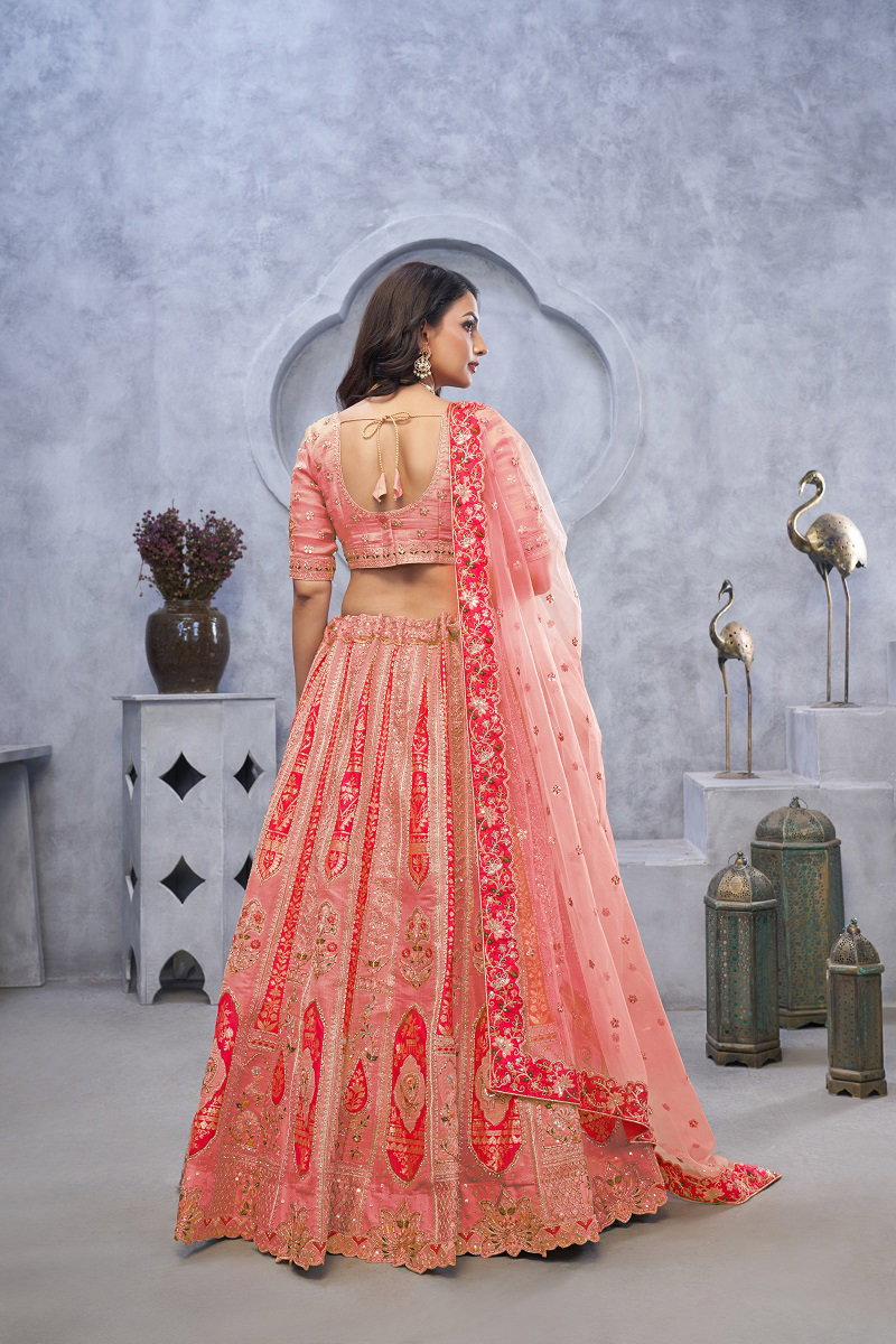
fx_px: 1307
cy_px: 672
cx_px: 448
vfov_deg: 54.4
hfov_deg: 37.9
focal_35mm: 35
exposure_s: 1/160
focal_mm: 35
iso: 640
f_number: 5
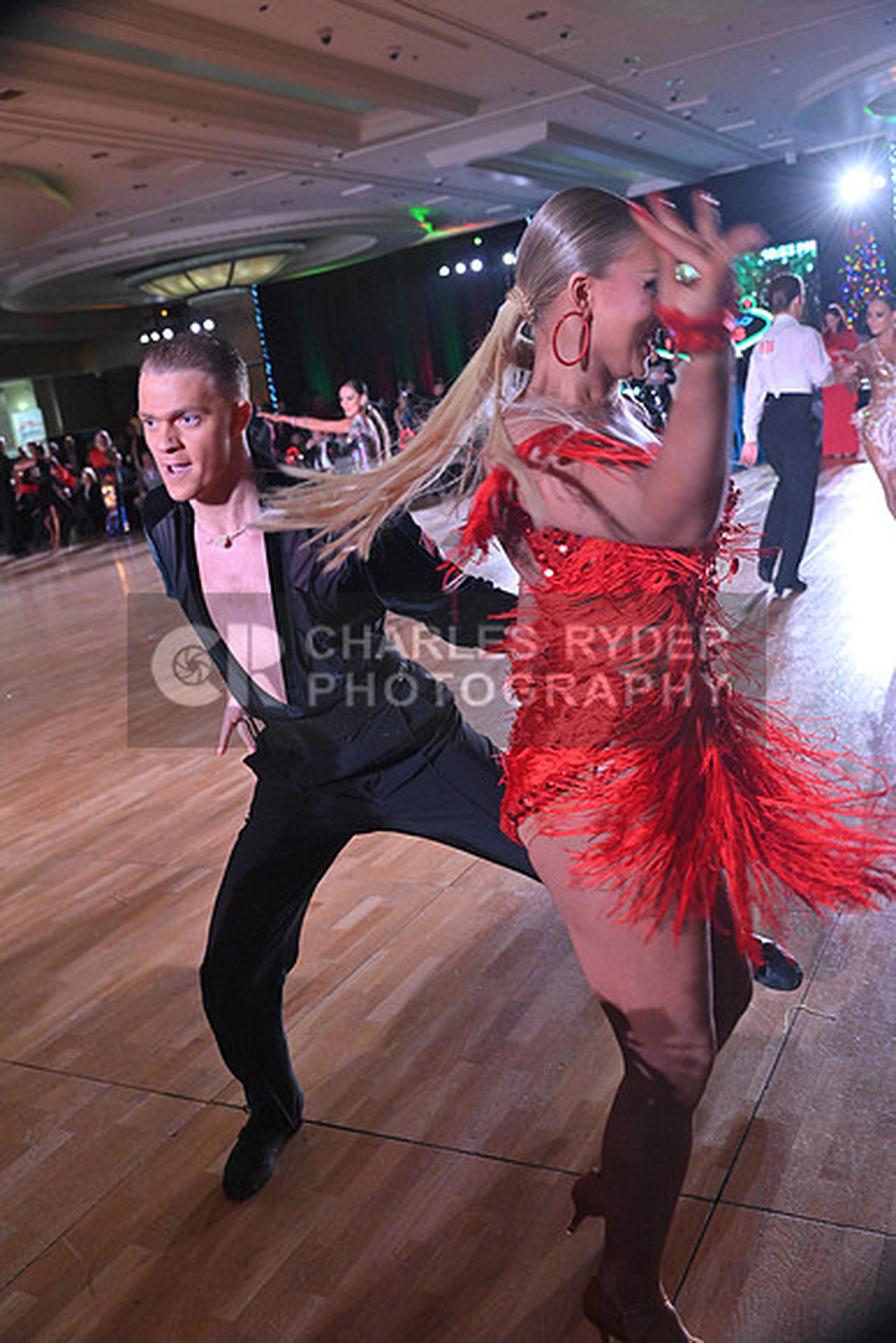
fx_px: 1157
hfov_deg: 42.3
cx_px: 448
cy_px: 672
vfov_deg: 60.3
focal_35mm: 31
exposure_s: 1/400
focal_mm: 31
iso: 5000
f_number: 5
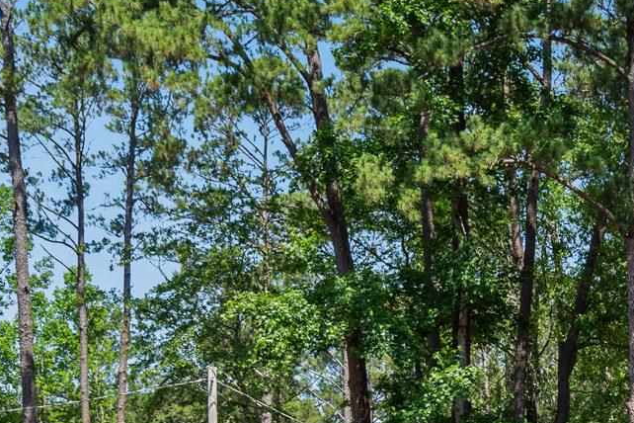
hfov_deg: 17.4
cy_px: 574
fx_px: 1990
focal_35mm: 113
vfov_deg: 11.7
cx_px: 714
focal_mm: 29
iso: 250
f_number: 8
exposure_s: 1/250
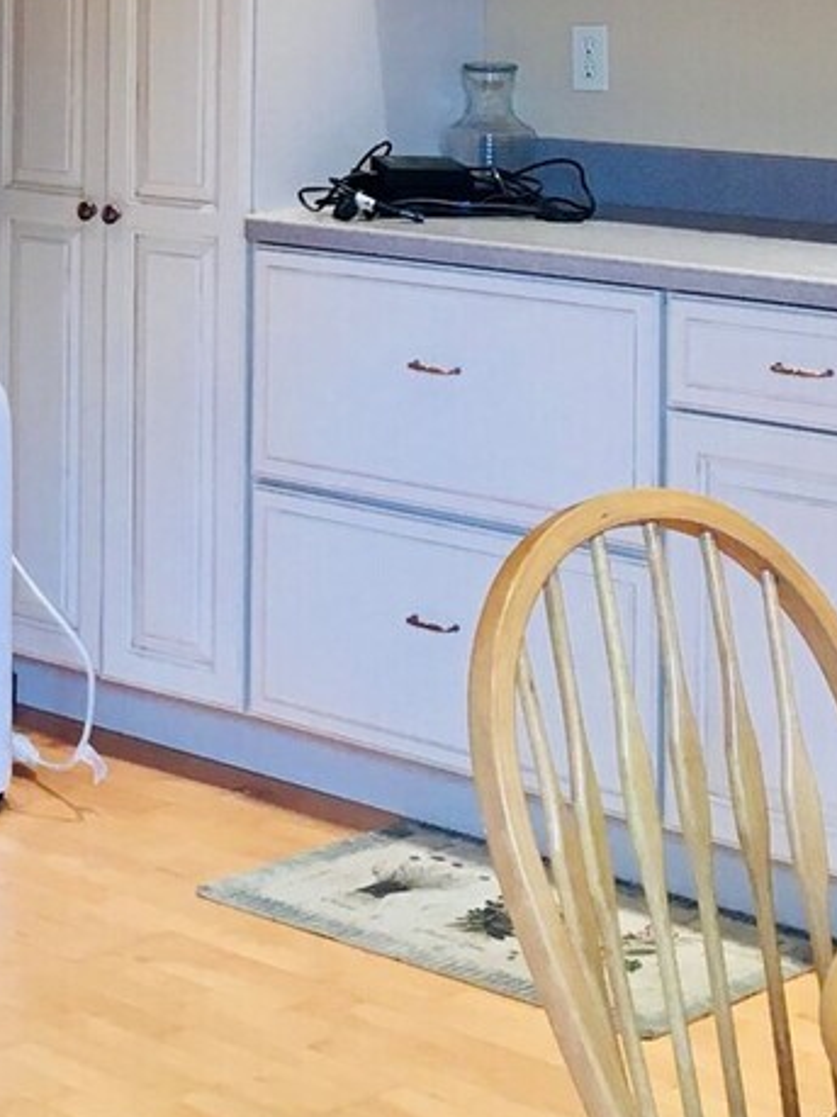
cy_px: -66
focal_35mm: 91
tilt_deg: -1.1
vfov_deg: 20.7
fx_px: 2935
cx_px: -49
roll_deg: -1.5
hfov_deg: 15.8
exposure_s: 1/30
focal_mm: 4.15
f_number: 2.2
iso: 50
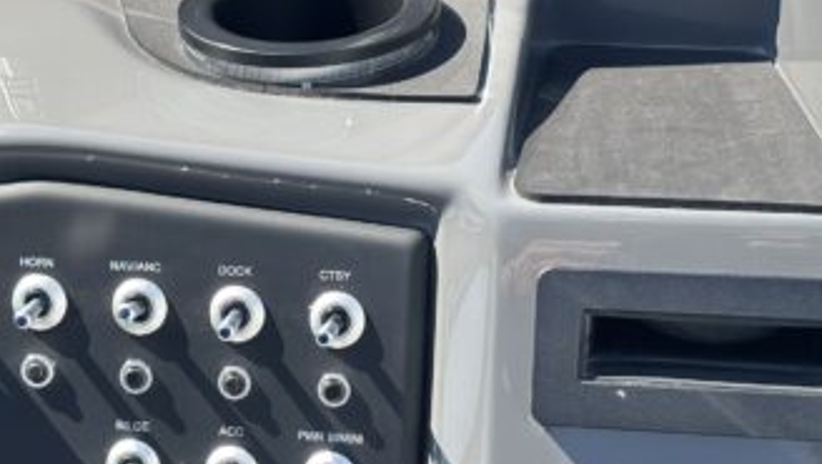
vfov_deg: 13.2
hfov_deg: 23.1
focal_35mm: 92
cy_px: 319
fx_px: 2007
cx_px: 387
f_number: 1.6
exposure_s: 1/742
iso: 32
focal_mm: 5.96
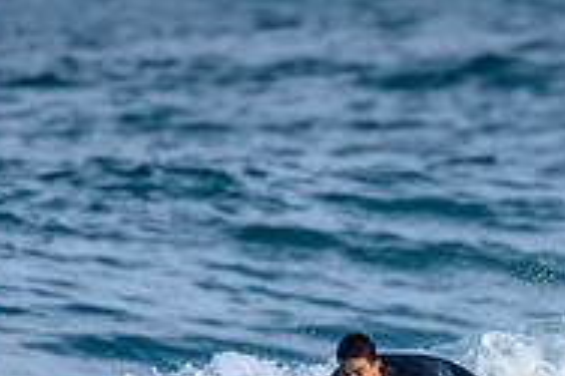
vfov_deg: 0.7
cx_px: 349
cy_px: 483
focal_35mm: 1889
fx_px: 29620
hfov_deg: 1.1
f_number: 5.6
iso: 360
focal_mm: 500
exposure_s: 1/2000
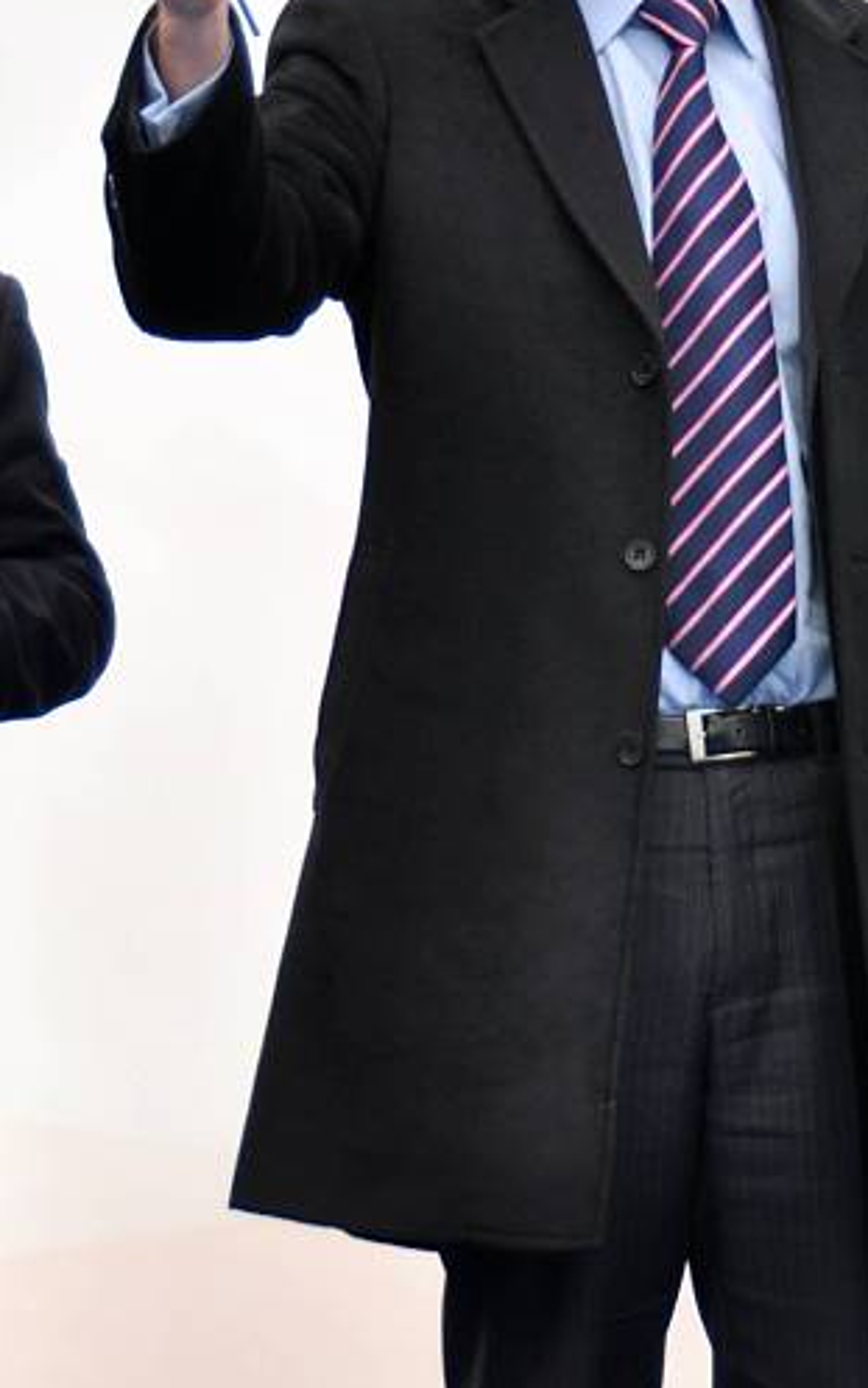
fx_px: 9757
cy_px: 438
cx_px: 970
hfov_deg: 5.1
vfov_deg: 8.1
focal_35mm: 258
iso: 320
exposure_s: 1/100
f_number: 5.3
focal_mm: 70
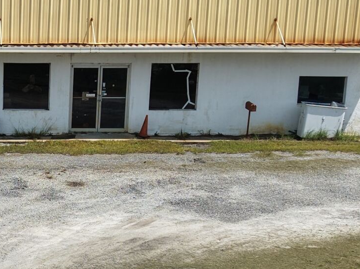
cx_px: -45
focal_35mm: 101
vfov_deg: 14.5
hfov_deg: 18.6
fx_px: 1050
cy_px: 233
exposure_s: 1/5000
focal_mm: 8.67
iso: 120
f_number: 1.8
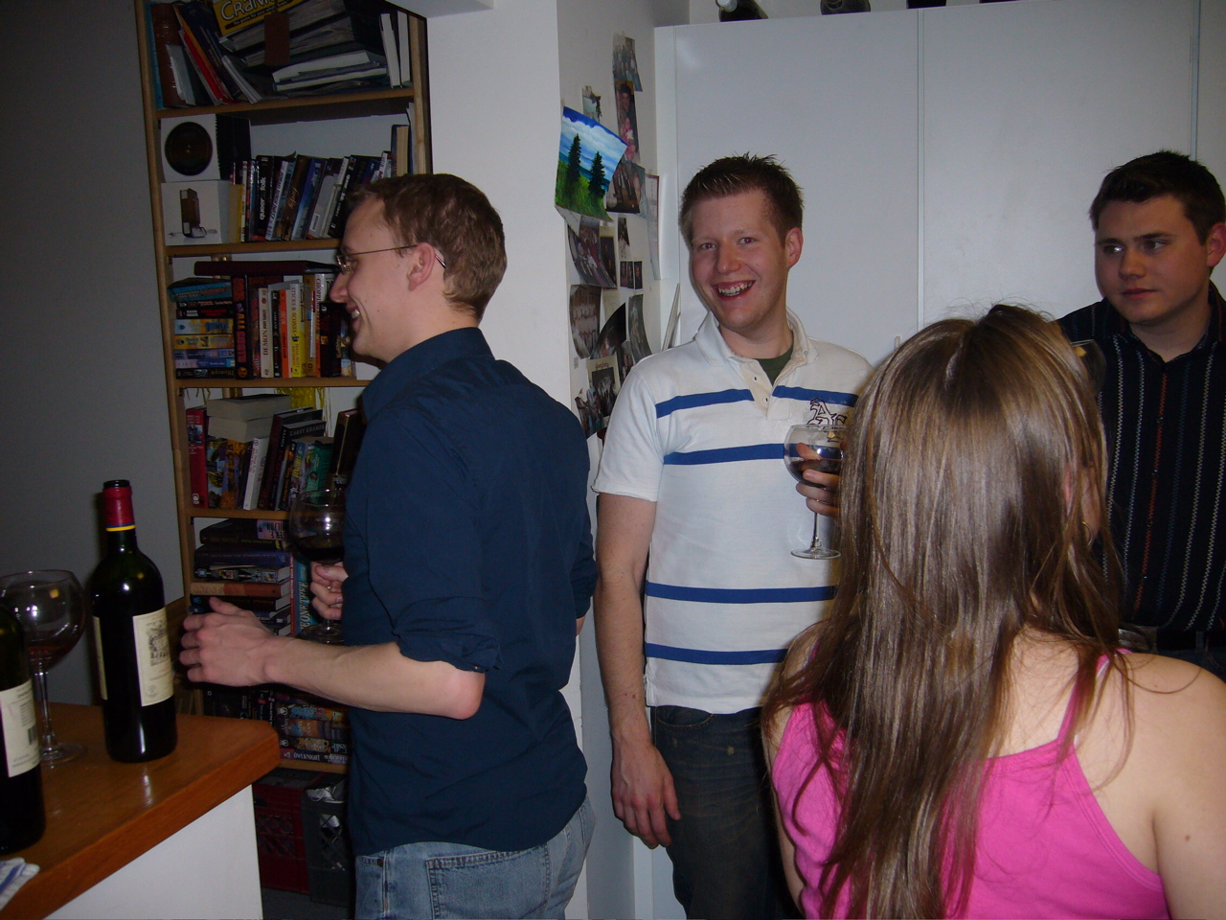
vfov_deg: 40.7
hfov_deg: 52.6
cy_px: 460
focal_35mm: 35
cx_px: 613
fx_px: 1240
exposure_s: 1/60
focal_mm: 5.8
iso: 100
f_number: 2.8
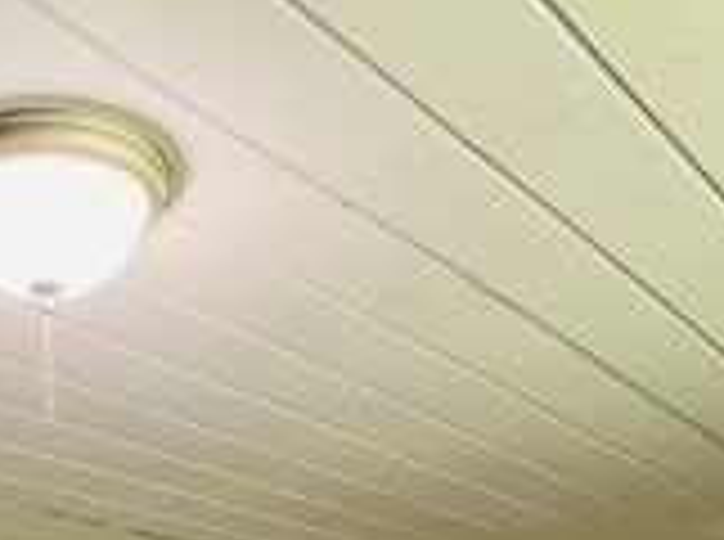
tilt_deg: -8.0
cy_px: 972
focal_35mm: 54
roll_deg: +1.7
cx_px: 115
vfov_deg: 19.8
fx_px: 1127
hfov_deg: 34.2
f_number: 1.8
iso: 800
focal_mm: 1.57
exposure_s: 1/60
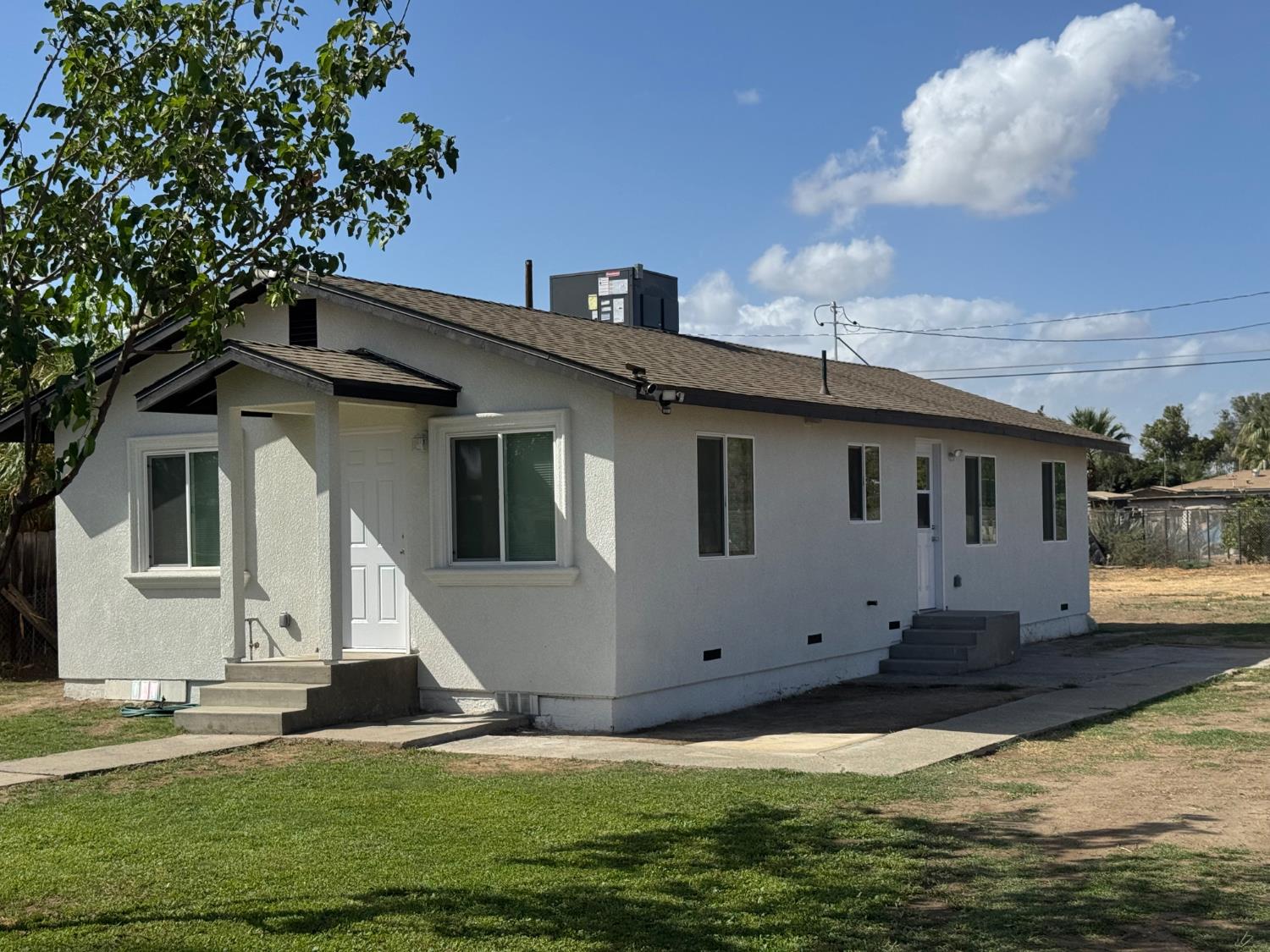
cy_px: 476
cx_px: 635
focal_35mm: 48
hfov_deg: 39.7
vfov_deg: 30.3
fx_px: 1761
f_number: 1.78
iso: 64
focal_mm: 6.76
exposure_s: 1/6410
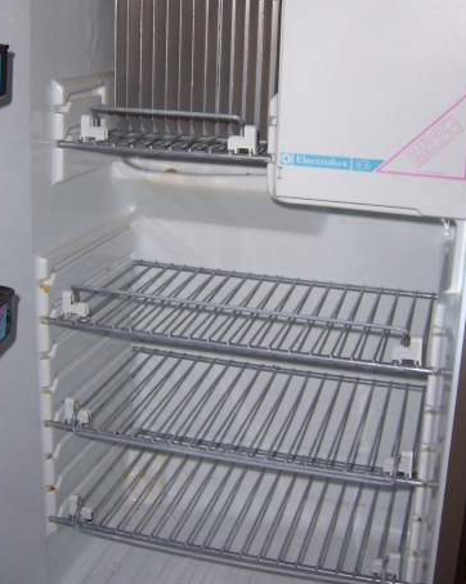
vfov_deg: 37.2
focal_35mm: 50
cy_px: 228
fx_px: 863
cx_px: 238
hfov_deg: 30.2
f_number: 2.8
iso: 80
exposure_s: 1/60
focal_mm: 6.2
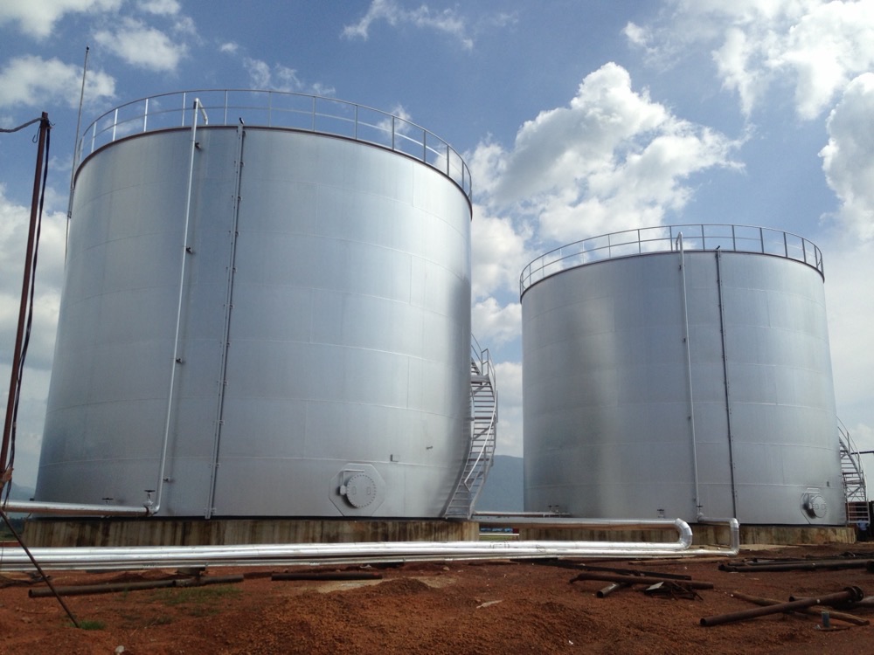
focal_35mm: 33
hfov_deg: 55.4
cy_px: 328
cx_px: 437
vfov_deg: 42.9
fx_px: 833
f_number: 2.4
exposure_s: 1/2710
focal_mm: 4.13
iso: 50
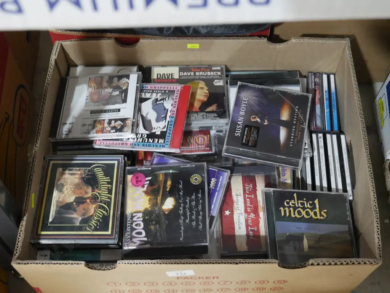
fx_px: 541
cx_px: 195
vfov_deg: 30.3
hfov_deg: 39.6
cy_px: 146
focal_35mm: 48
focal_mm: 24
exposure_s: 1/50
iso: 3200
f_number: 5.2
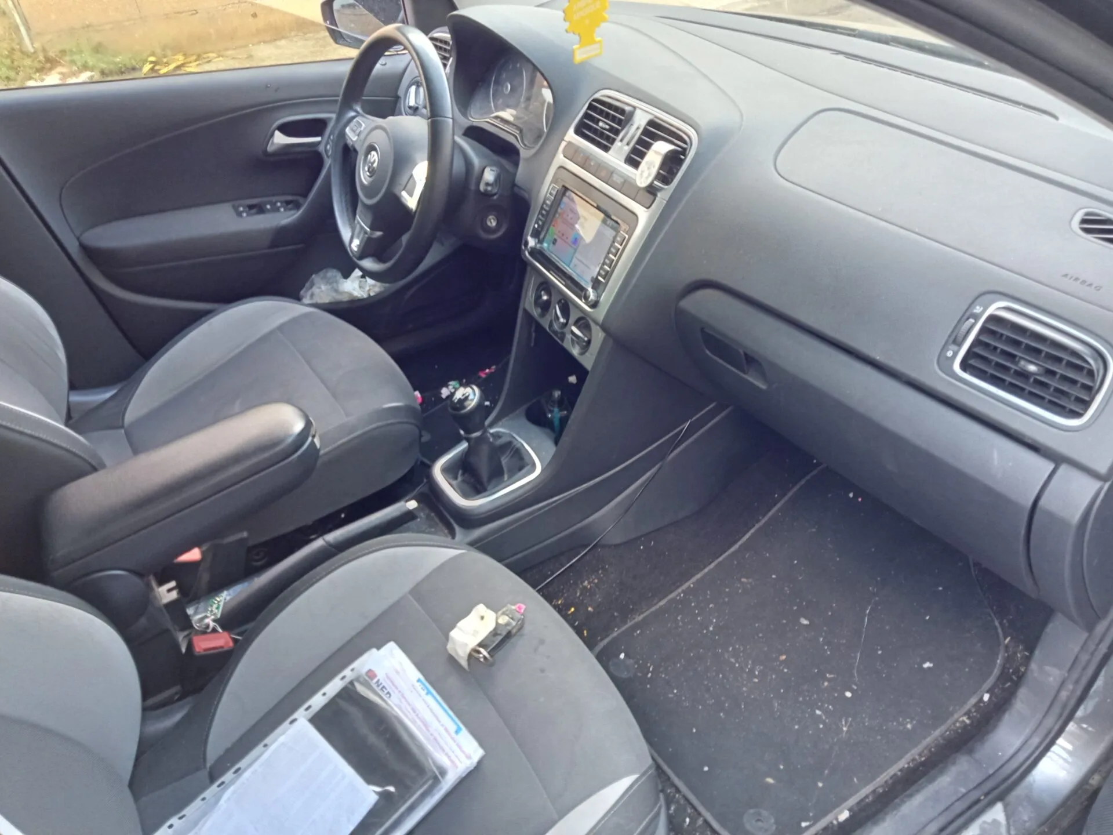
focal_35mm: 28
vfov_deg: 49.7
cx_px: 556
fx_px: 900
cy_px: 418
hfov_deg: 63.4
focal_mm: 3.46
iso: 184
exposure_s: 1/33.3
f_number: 2.2
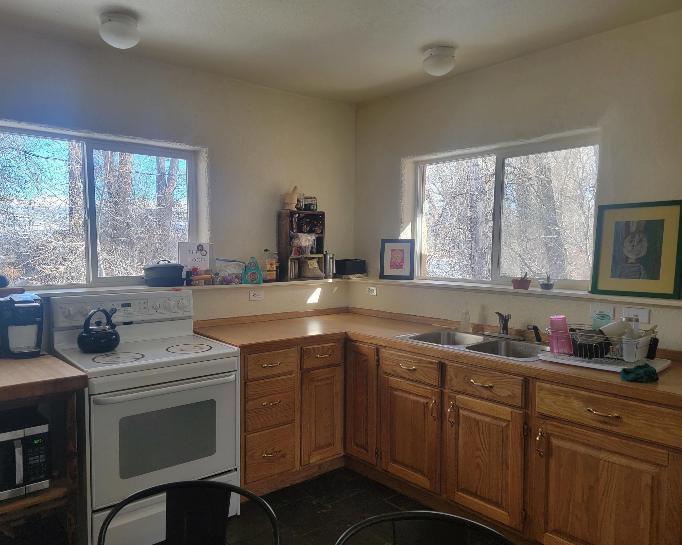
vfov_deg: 54.9
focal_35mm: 26
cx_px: 320
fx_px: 525
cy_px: 282
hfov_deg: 66.0
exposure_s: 1/120
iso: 80
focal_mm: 6.7
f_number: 1.8
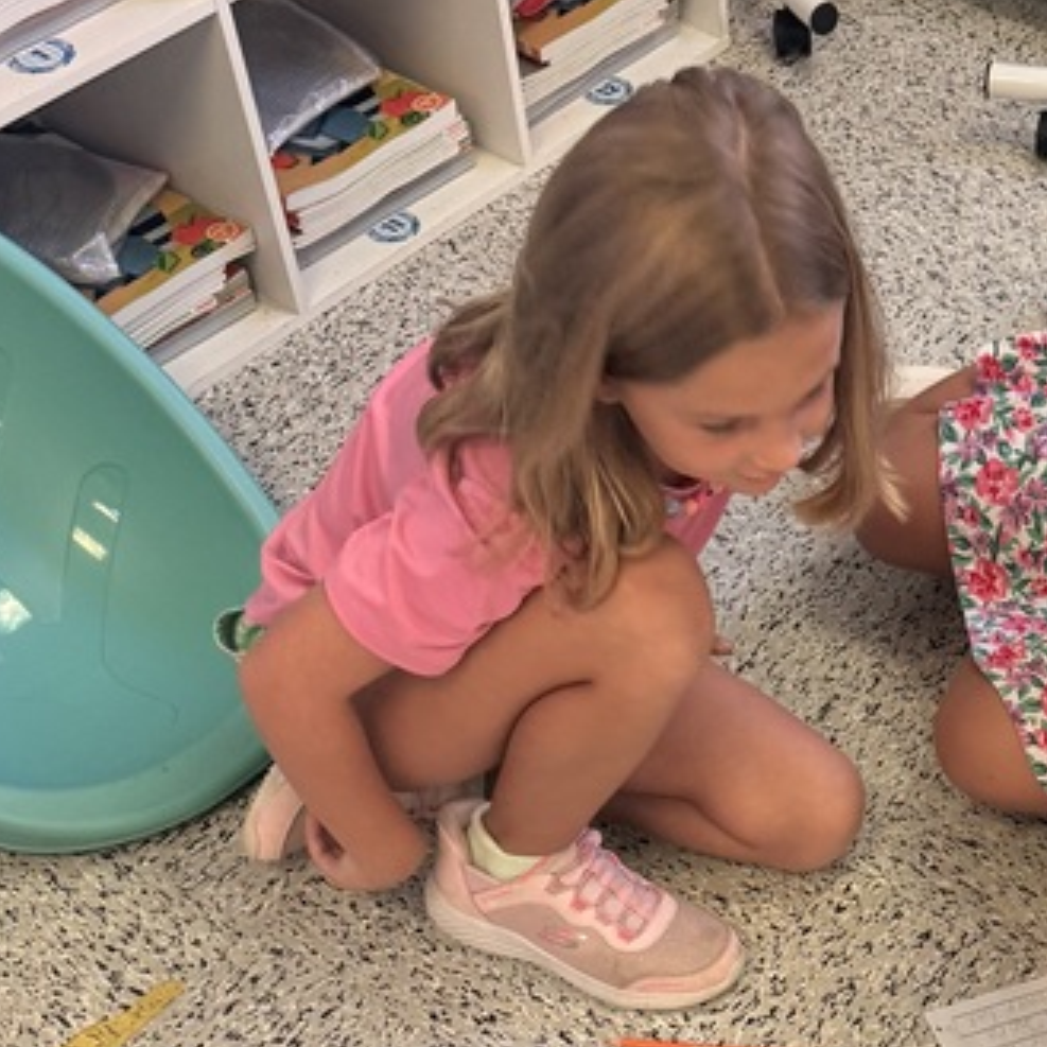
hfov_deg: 24.6
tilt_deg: -56.5
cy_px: 1111
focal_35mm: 66
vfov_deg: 24.6
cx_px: 1101
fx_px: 2258
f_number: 1.78
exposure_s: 1/60
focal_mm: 6.76
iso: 200
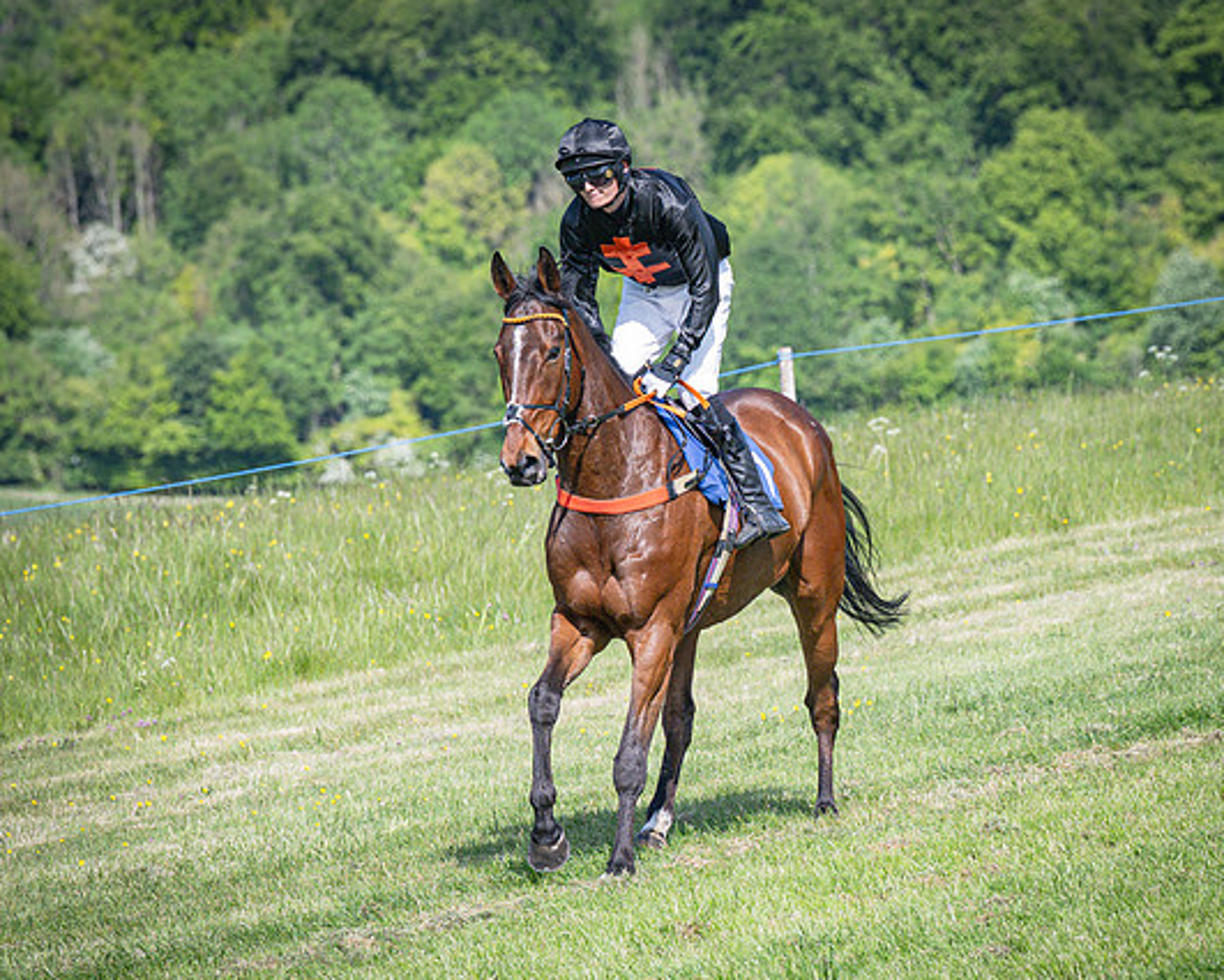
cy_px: 536
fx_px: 10145
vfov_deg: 5.5
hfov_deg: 6.9
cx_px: 557
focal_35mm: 280
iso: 400
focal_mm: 125
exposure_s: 1/3200
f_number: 4
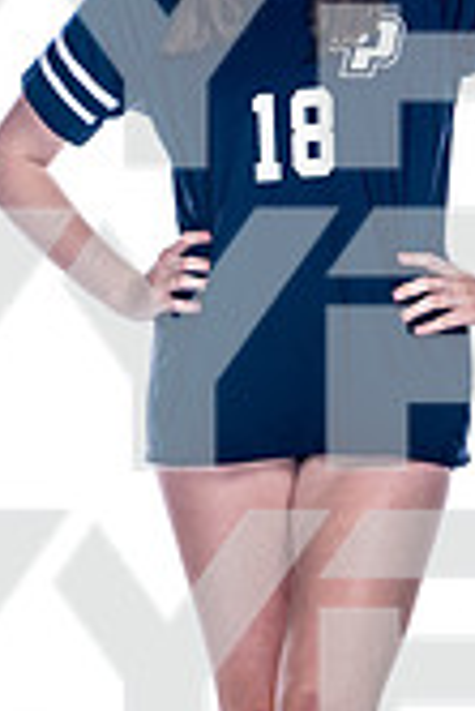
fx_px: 5451
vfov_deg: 7.5
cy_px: 343
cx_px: 278
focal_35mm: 276
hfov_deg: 5.0
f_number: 5.6
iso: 400
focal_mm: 102
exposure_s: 1/250
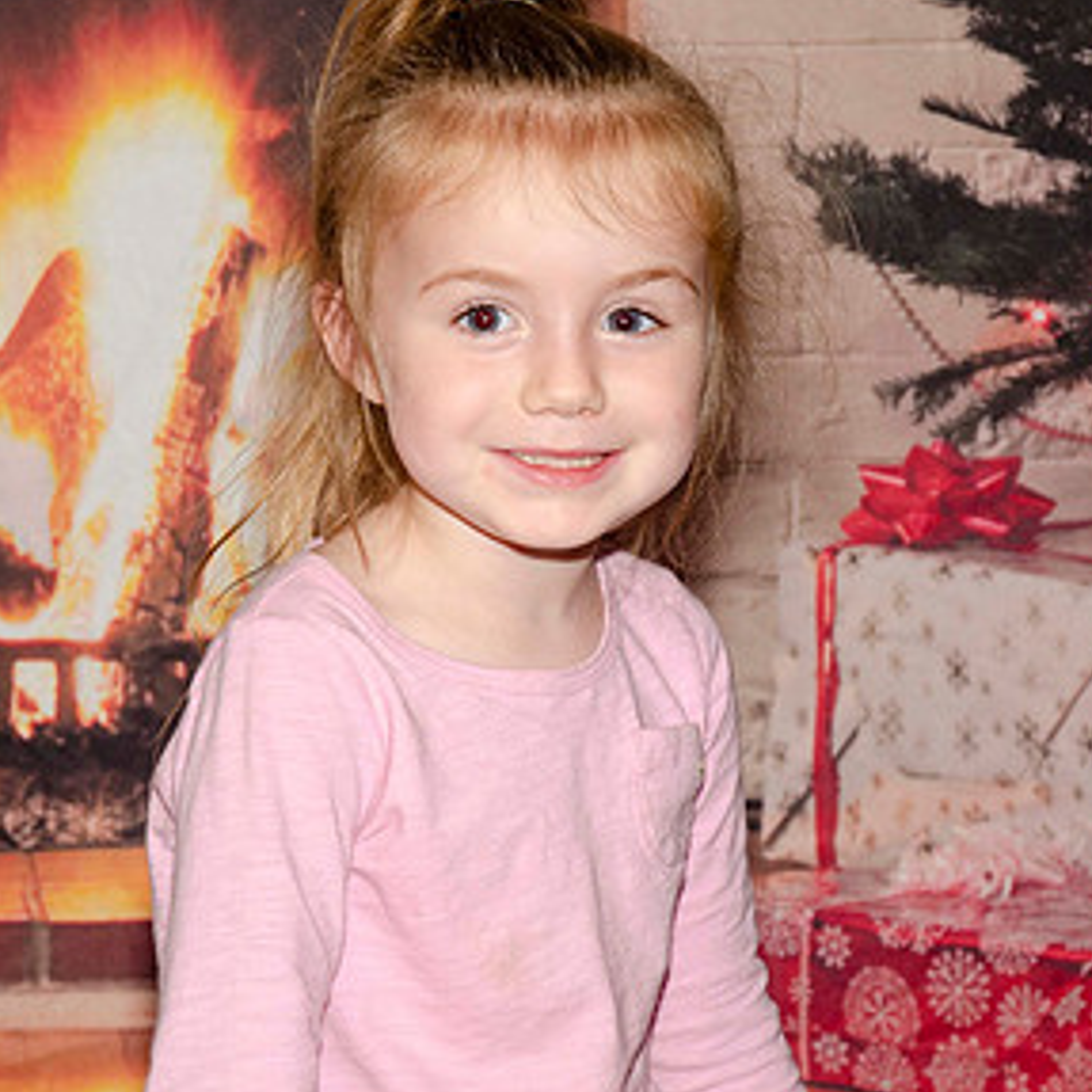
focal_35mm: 144
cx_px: 487
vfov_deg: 12.1
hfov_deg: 12.1
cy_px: 403
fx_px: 5139
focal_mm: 56
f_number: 6.3
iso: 200
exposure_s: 1/60
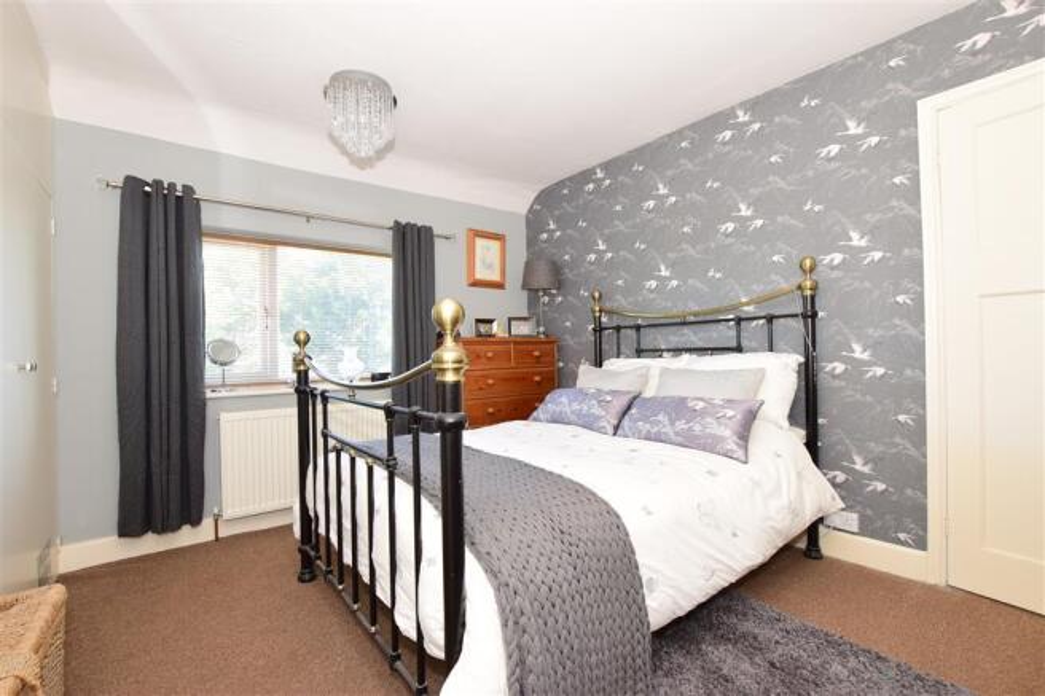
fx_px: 435
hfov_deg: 100.4
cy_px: 348
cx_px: 522
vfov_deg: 77.3
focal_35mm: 15
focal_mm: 10
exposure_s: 1/15
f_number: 8
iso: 400
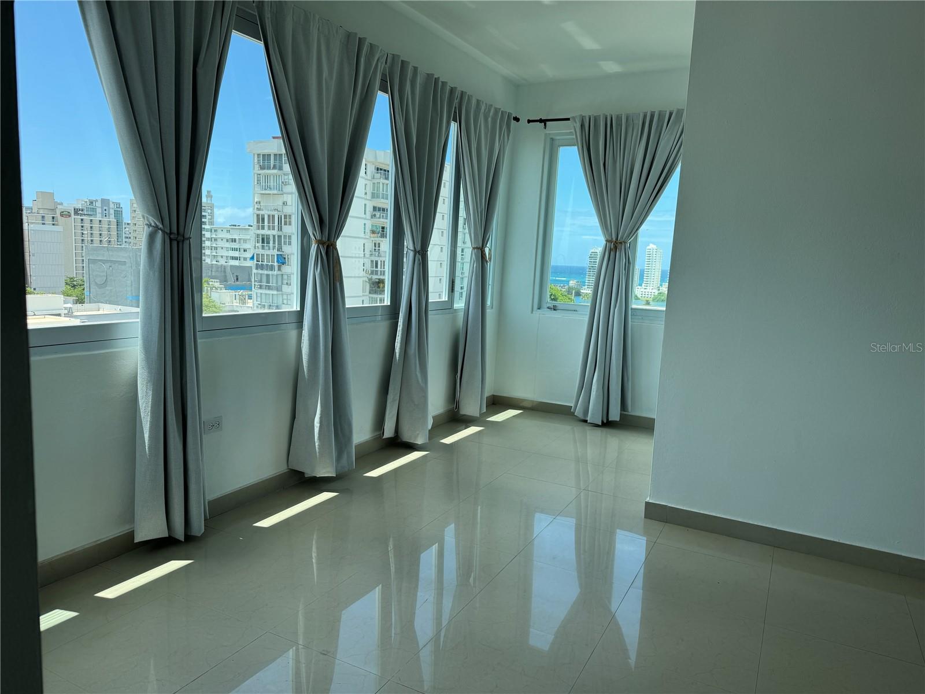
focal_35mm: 24
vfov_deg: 56.8
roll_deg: -2.5
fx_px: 641
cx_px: 462
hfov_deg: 71.6
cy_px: 347
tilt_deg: -8.9
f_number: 1.78
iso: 80
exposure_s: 1/1193
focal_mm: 6.76
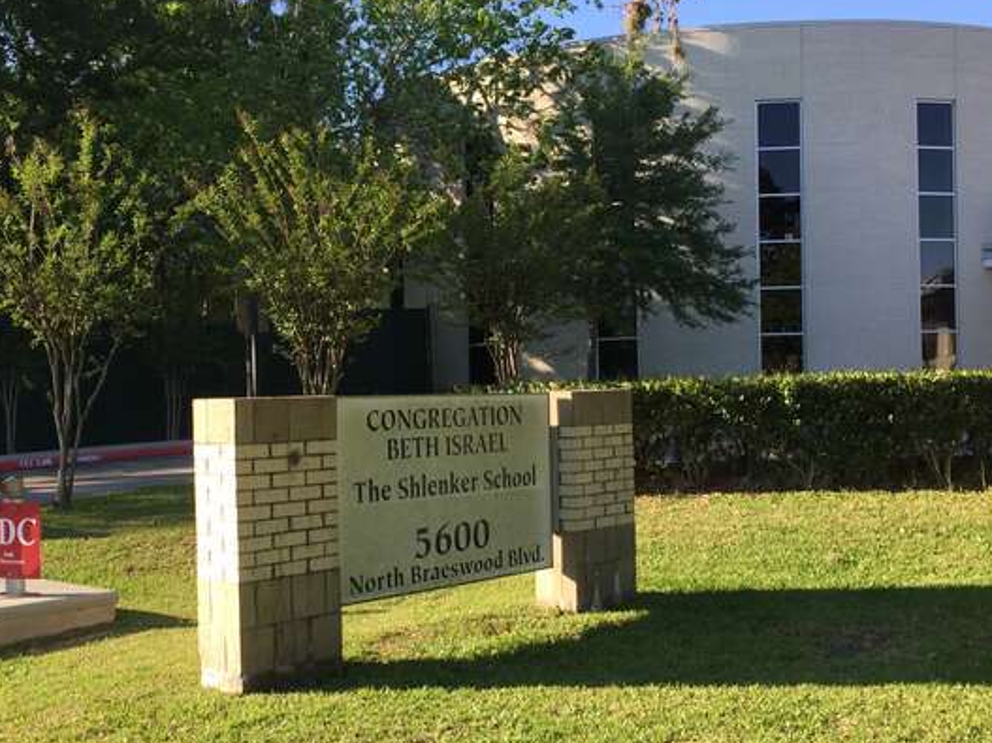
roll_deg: +0.1
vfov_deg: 32.8
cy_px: 418
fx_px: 1261
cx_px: 439
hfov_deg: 42.9
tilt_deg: +1.3
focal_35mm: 44
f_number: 2.2
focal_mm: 4.15
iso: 32
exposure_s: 1/618
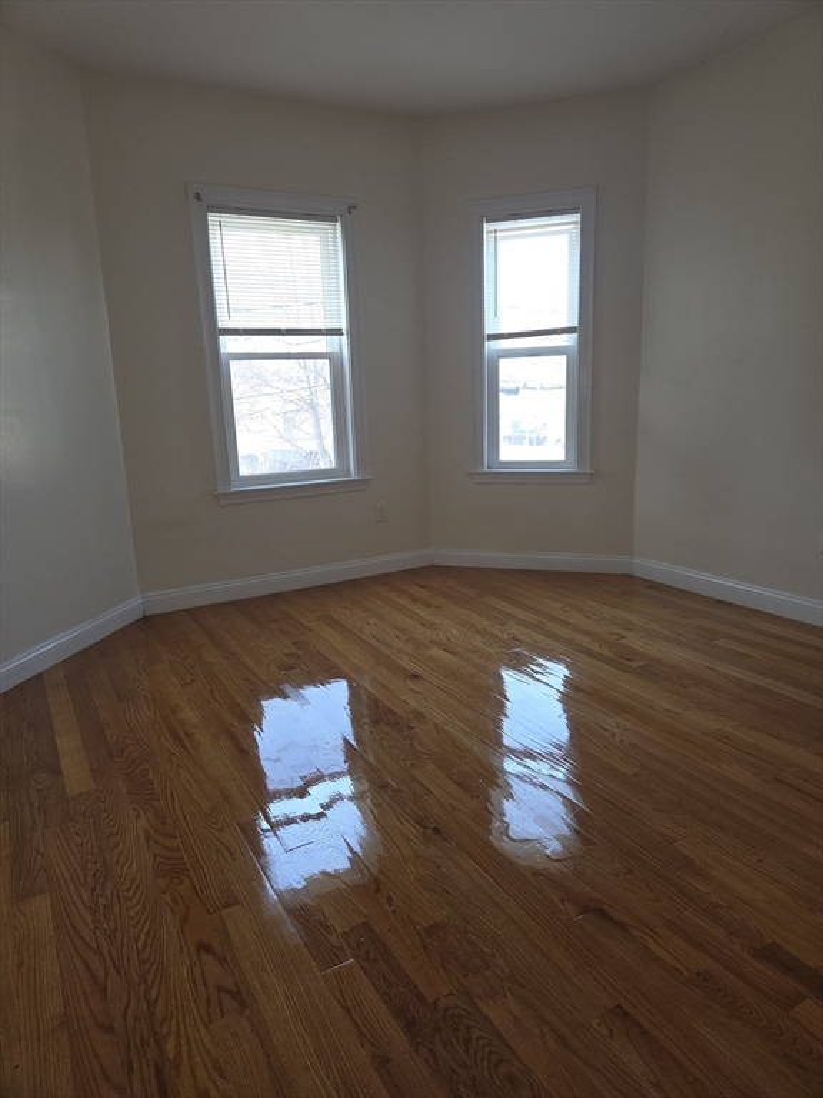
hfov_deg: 58.9
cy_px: 549
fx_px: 729
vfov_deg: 73.9
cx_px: 412
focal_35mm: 23
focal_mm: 5.4
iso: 40
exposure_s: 1/60
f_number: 1.8
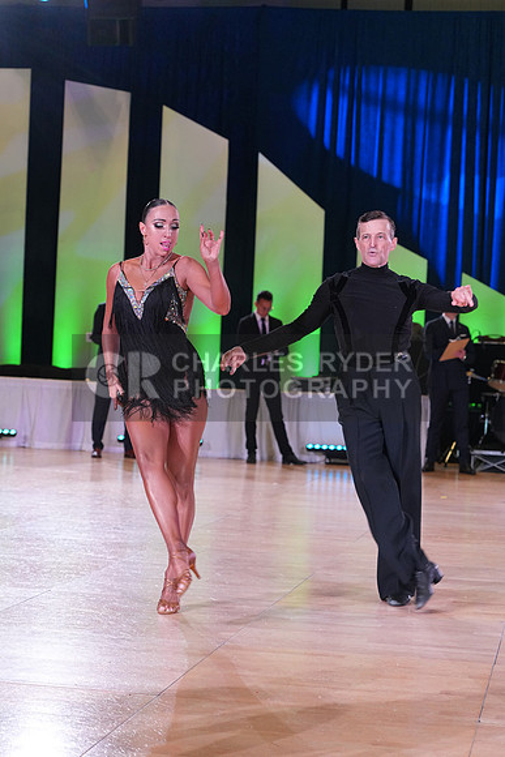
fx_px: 1577
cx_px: 252
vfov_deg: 27.0
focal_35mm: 75
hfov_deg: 18.2
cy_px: 378
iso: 2500
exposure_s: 1/250
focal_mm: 75
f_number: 5
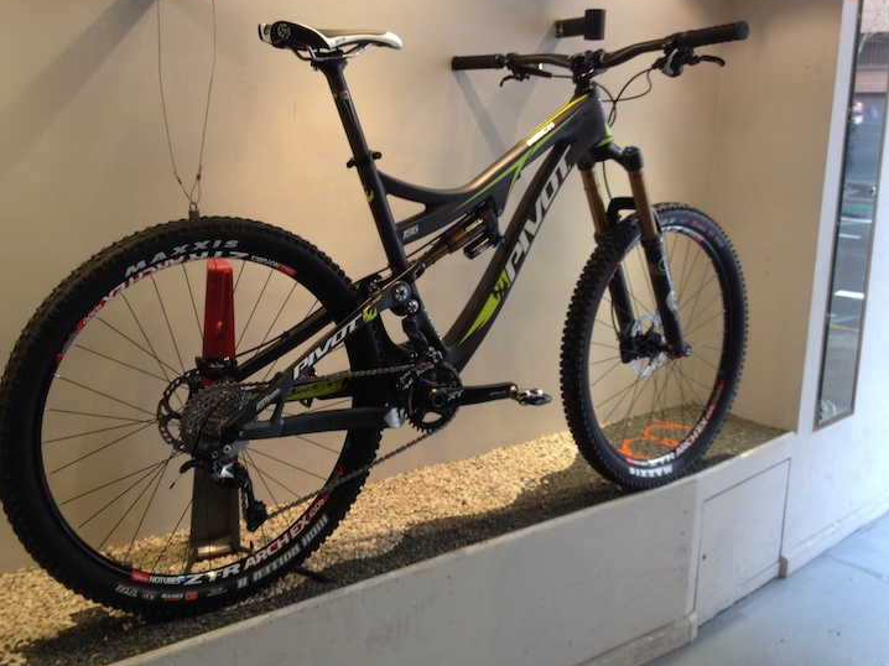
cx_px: 436
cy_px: 316
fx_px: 1001
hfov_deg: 47.9
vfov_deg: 36.8
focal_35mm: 39
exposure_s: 1/20
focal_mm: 4.28
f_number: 2.4
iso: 80
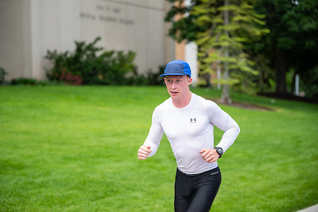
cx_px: 159
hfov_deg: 22.1
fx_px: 813
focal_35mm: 92
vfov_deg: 14.9
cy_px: 106
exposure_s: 1/1250
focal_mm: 92
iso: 200
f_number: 2.8
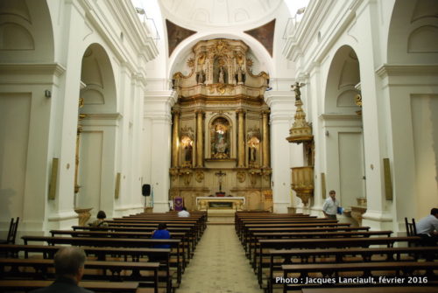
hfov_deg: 67.3
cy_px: 146
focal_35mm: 27
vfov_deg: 48.1
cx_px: 219
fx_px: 329
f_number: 3.5
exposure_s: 1/20
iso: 1000
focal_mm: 18
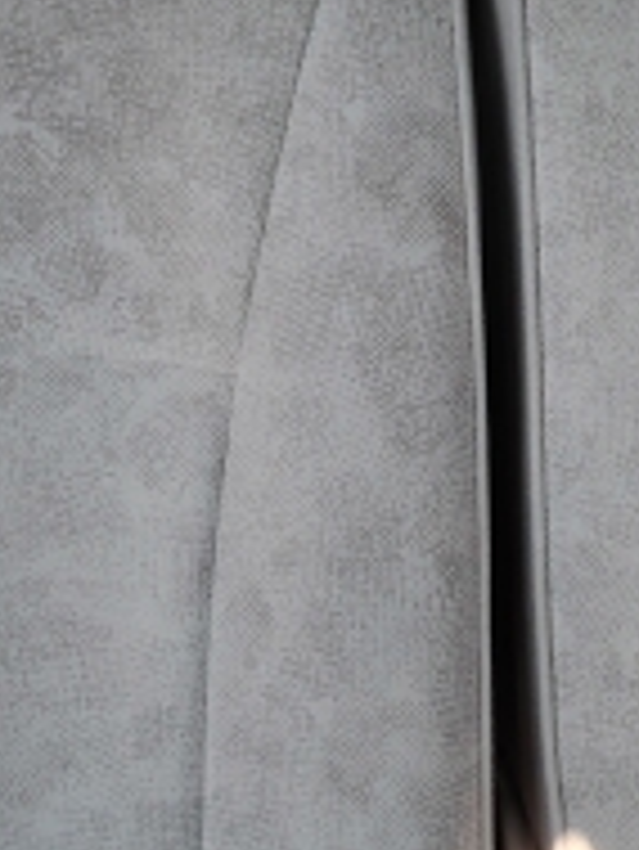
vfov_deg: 15.2
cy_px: -36
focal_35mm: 127
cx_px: 675
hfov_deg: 11.5
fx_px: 3122
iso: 185
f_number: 1.75
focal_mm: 5.25
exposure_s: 1/100
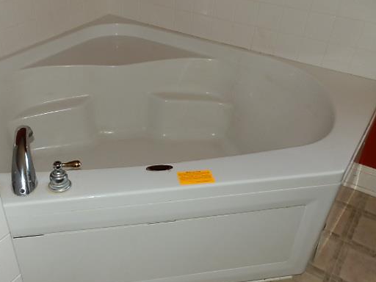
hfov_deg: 52.1
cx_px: 142
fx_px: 380
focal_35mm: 35
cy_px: 162
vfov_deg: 40.6
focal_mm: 5
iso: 100
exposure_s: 1/30
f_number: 3.1
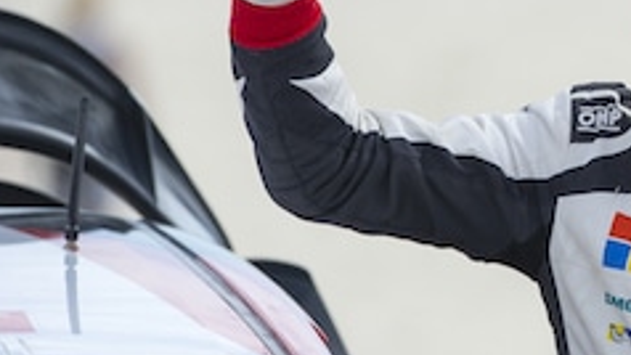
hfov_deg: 2.7
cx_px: 573
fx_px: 13221
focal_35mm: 790
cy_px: 179
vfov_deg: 1.5
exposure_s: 1/1000
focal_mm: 400
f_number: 6.3
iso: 250
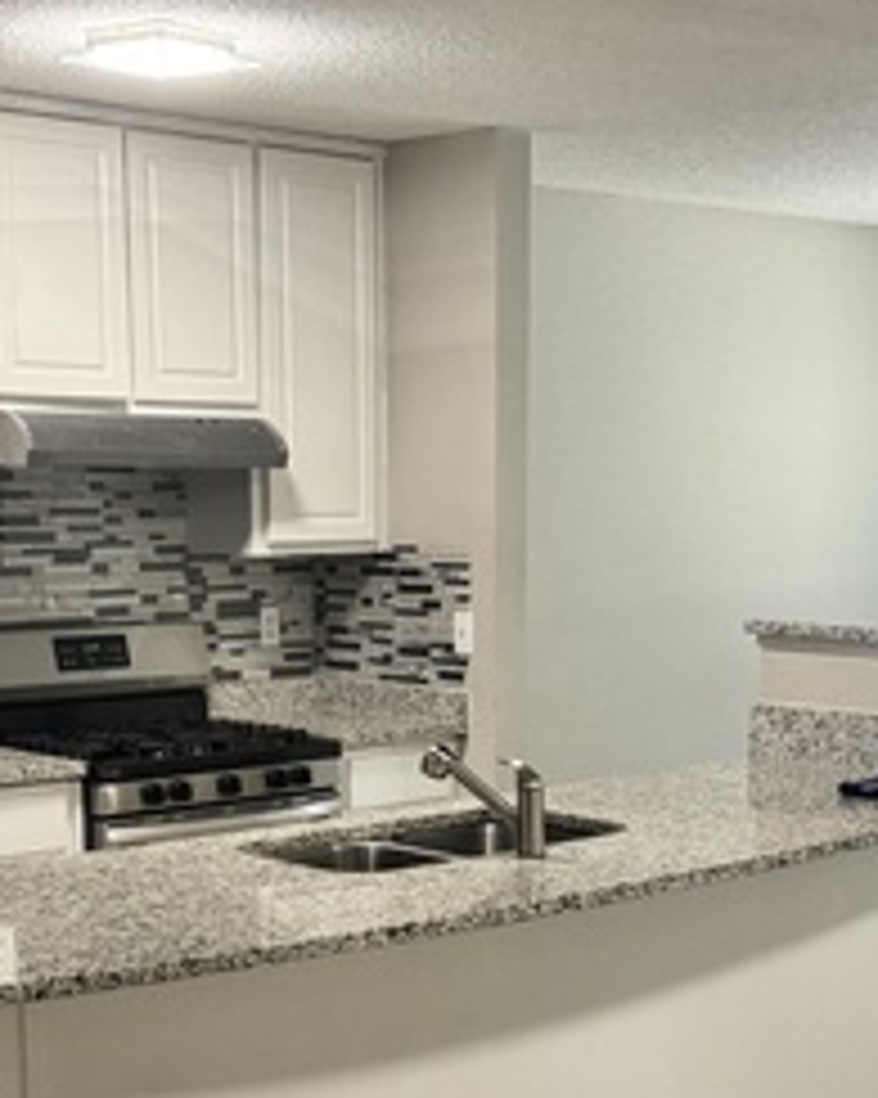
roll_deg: -0.1
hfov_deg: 23.8
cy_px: 893
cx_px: 468
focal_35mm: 64
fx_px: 2080
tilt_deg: -12.1
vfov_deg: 28.9
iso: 250
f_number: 1.78
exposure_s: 1/60
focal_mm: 6.76
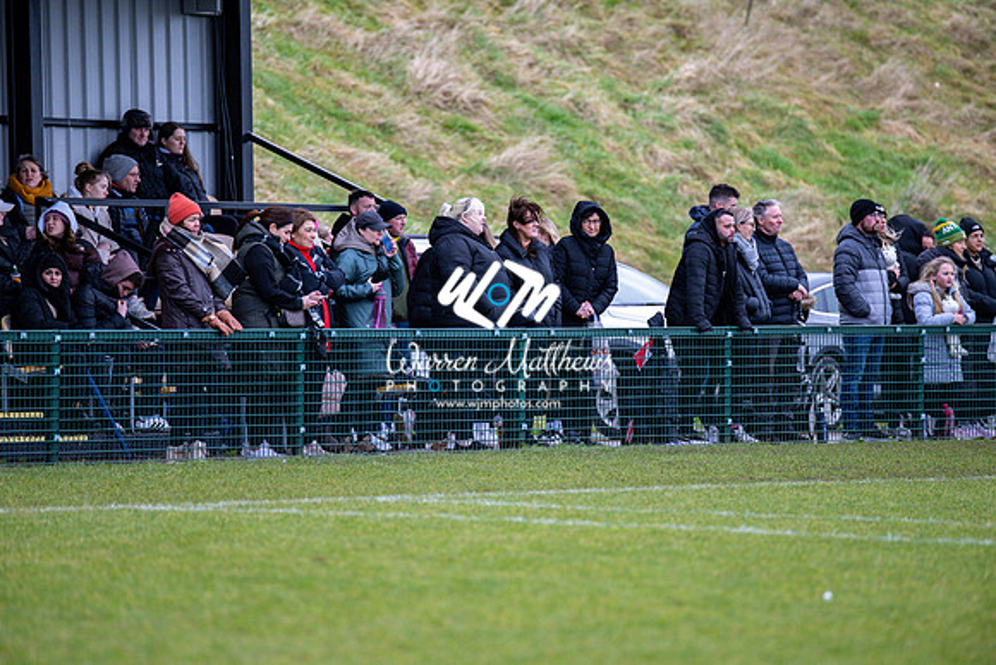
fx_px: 8302
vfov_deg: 4.6
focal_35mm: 300
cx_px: 498
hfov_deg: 6.9
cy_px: 332
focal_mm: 300
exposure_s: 1/400
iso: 1800
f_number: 2.8
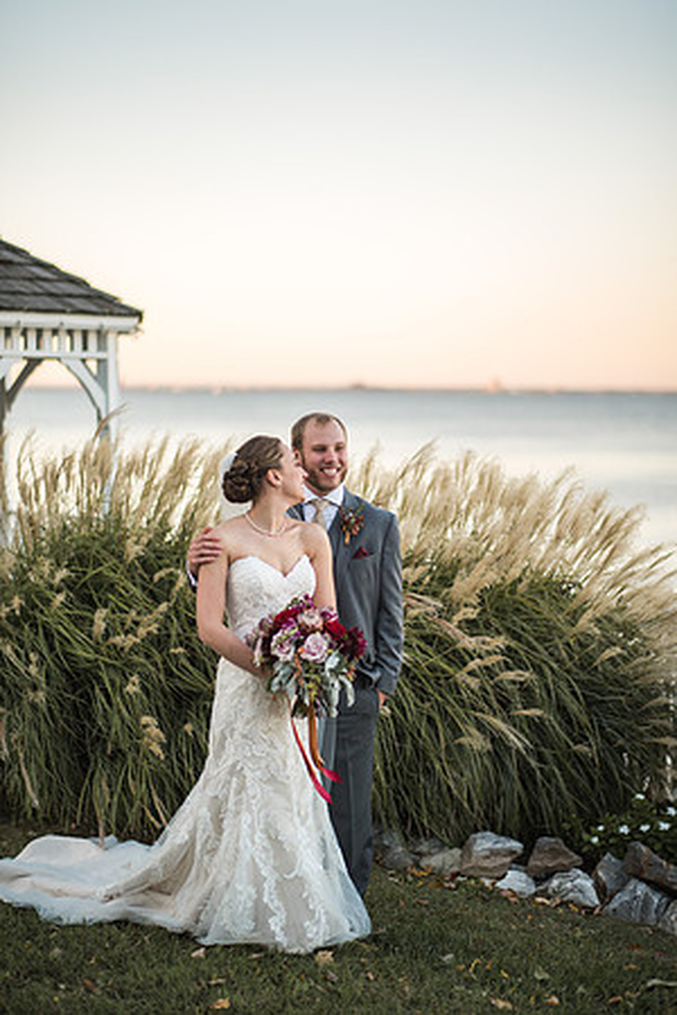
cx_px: 338
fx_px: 1636
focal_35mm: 58
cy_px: 508
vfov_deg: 34.5
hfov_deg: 23.4
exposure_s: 1/400
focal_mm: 58
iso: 100
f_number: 1.4
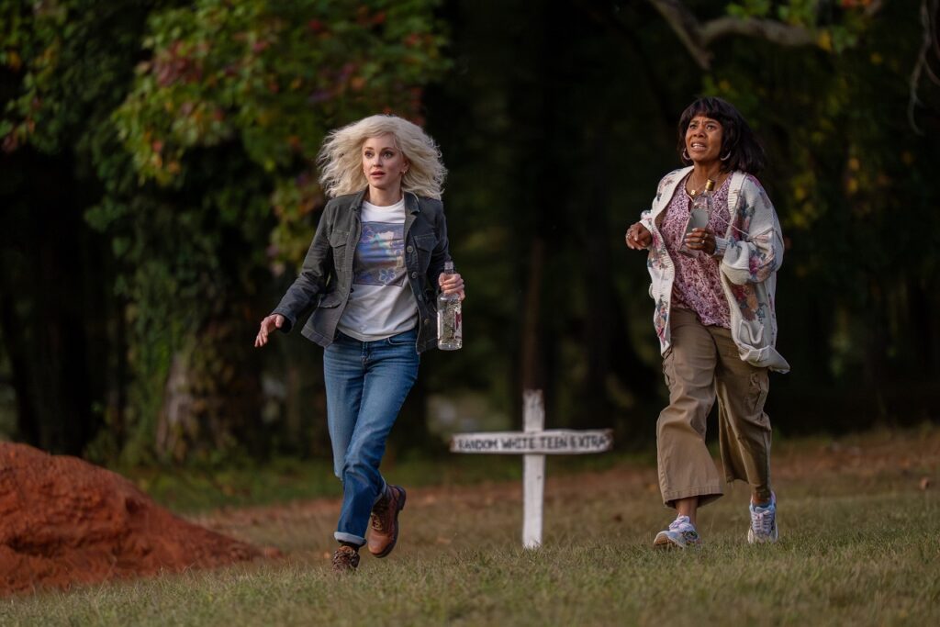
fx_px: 4753
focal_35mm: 182
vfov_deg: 7.5
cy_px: 314
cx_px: 470
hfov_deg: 11.3
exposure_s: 1/500
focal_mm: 182
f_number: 2.8
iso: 10000
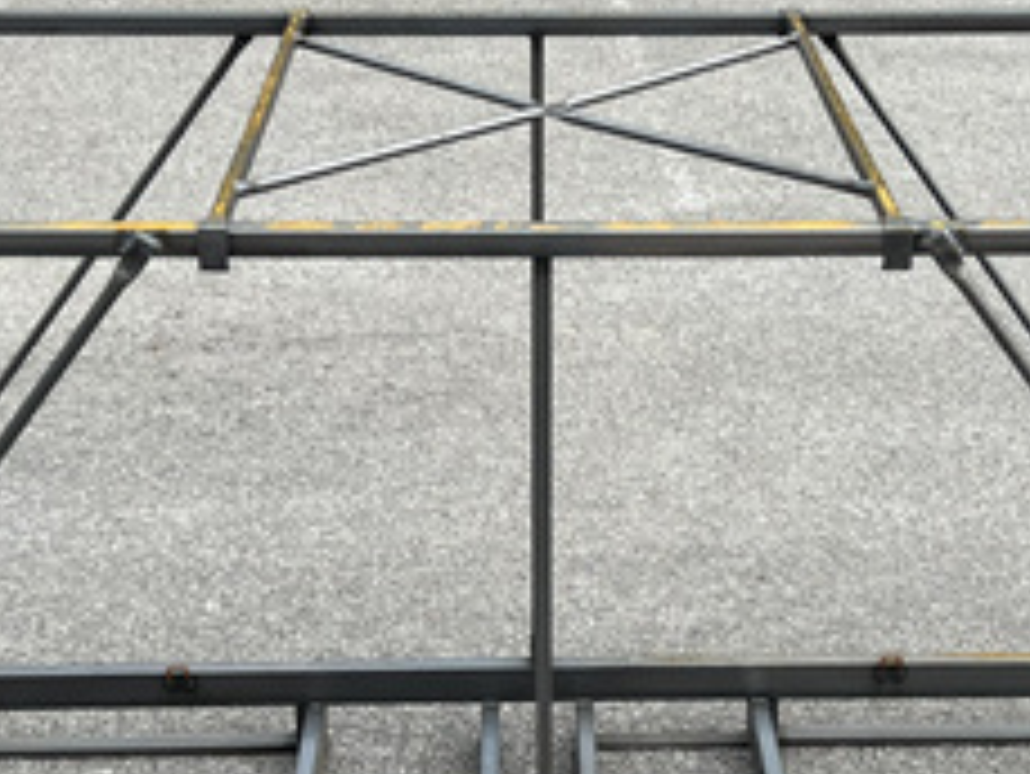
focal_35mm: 68
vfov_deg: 21.5
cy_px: 554
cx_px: 567
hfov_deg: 28.5
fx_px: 2024
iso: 32
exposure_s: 1/142
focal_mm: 5.7
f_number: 1.5
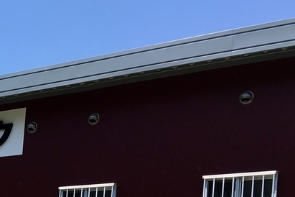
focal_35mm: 88
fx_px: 721
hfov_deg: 20.7
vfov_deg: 14.5
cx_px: -106
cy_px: 289
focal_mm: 4.15
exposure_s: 1/1221
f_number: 2.2
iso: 25
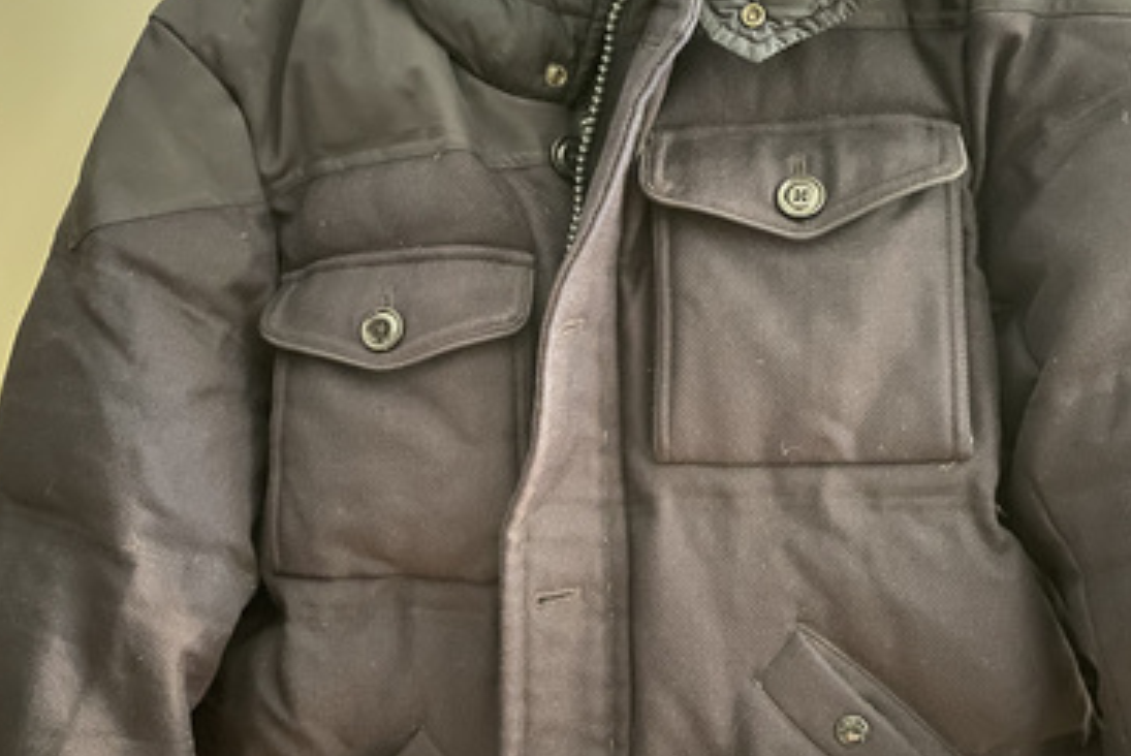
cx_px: 559
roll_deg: +2.4
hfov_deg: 51.8
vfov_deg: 35.9
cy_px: 431
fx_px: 1163
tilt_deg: -3.4
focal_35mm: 37
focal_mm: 4.2
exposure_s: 1/4
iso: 800
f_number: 1.6
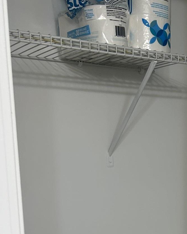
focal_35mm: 70
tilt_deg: -13.9
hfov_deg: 20.8
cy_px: 282
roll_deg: -1.3
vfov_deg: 24.5
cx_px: 204
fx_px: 484
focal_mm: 5.7
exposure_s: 1/120
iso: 100
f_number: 1.5
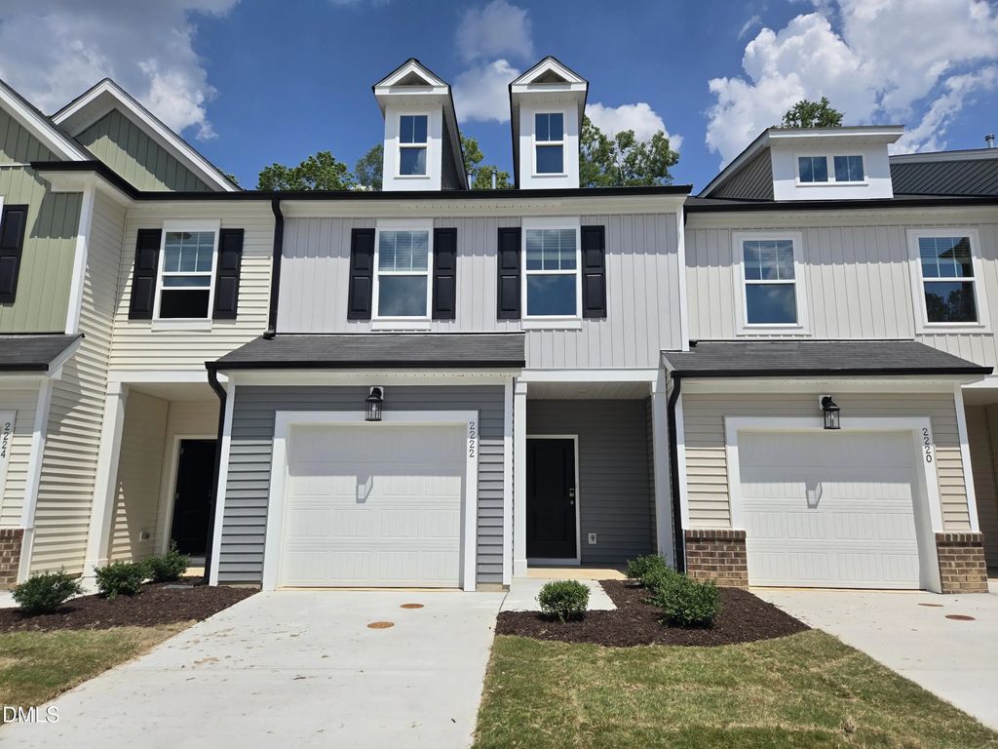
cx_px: 499
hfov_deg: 73.9
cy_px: 374
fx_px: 663
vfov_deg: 58.9
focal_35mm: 23
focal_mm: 5.4
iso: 25
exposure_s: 1/3747
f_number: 1.8
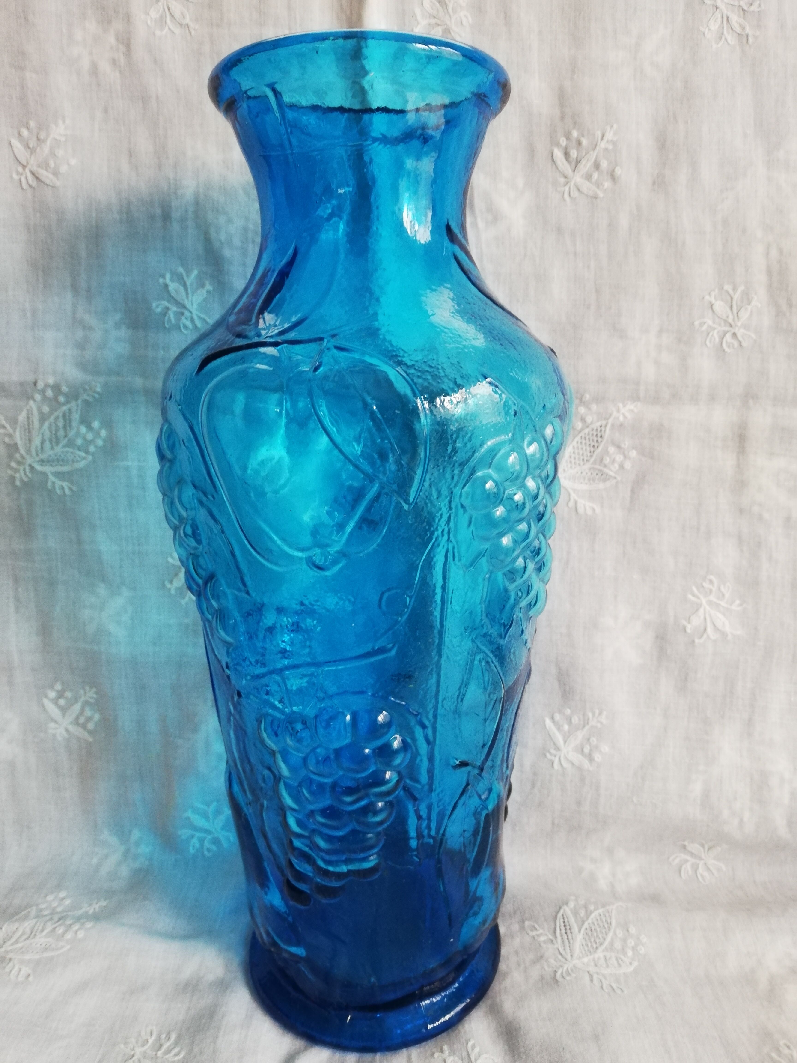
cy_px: 532
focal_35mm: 26
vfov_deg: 67.3
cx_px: 398
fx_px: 798
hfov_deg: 53.1
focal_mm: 3.81
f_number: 2.2
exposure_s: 1/33.3
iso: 400
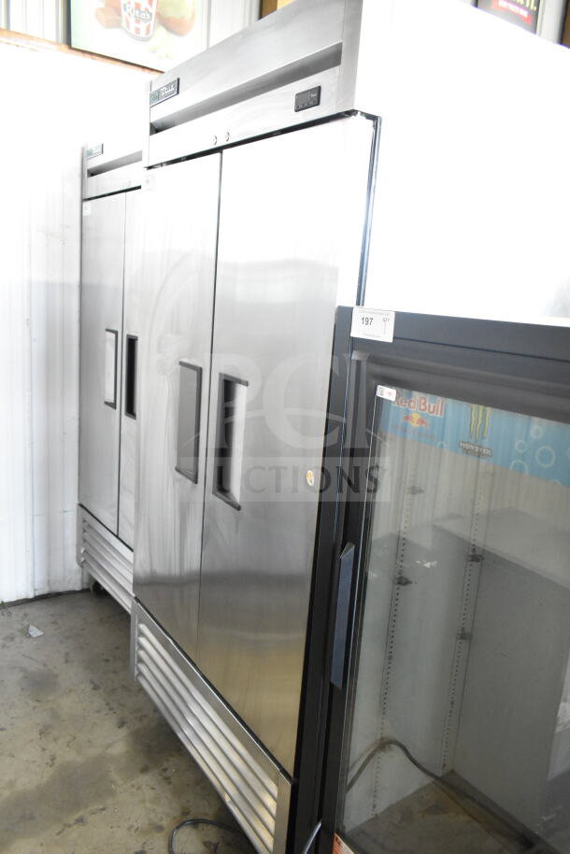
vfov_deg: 67.4
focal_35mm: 27
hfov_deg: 48.0
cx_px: 285
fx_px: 641
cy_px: 427
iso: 5000
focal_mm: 18
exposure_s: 1/30
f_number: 3.5
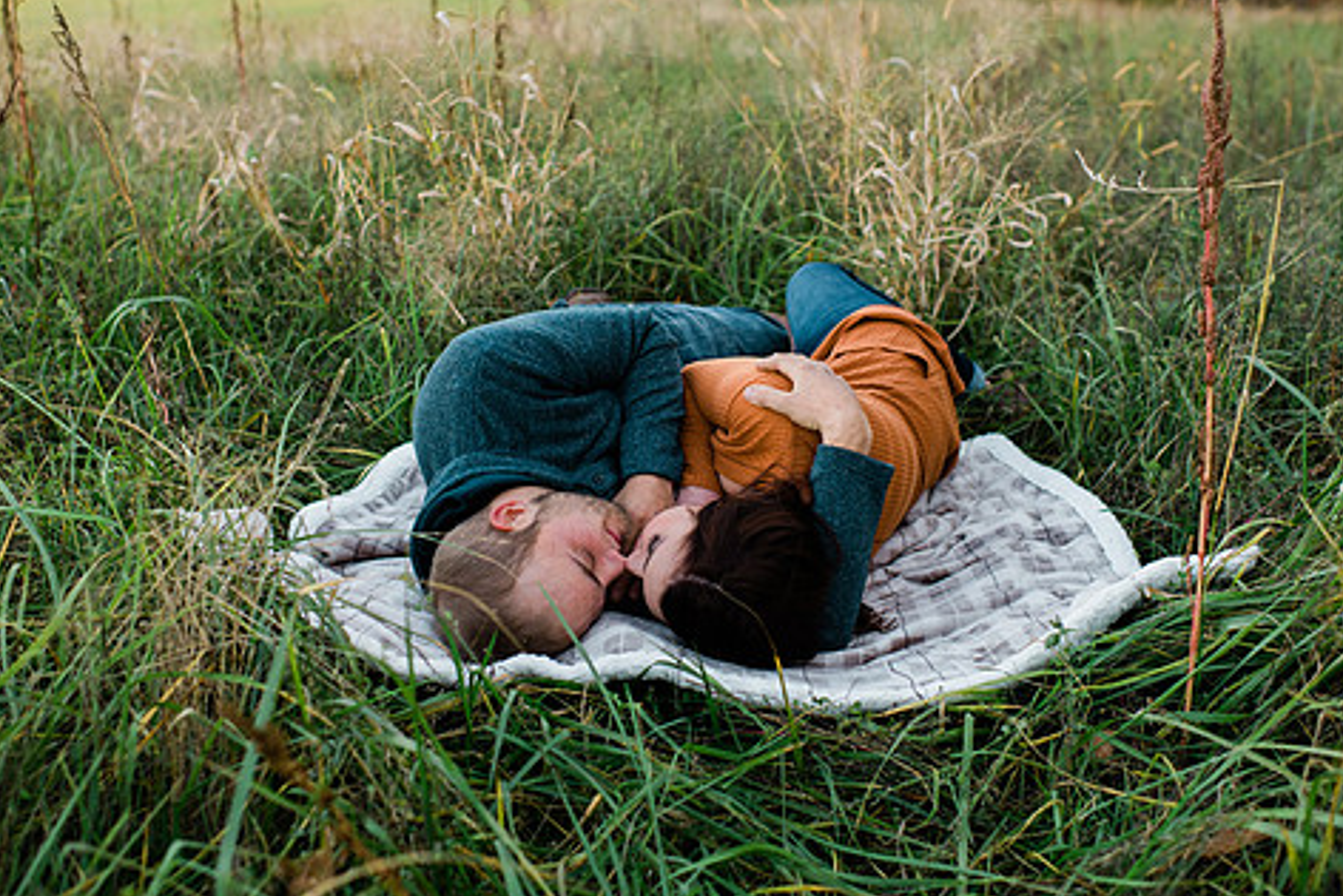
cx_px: 660
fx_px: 1605
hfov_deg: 45.4
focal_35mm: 43
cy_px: 380
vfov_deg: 31.2
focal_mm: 35
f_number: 2.8
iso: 200
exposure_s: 1/200
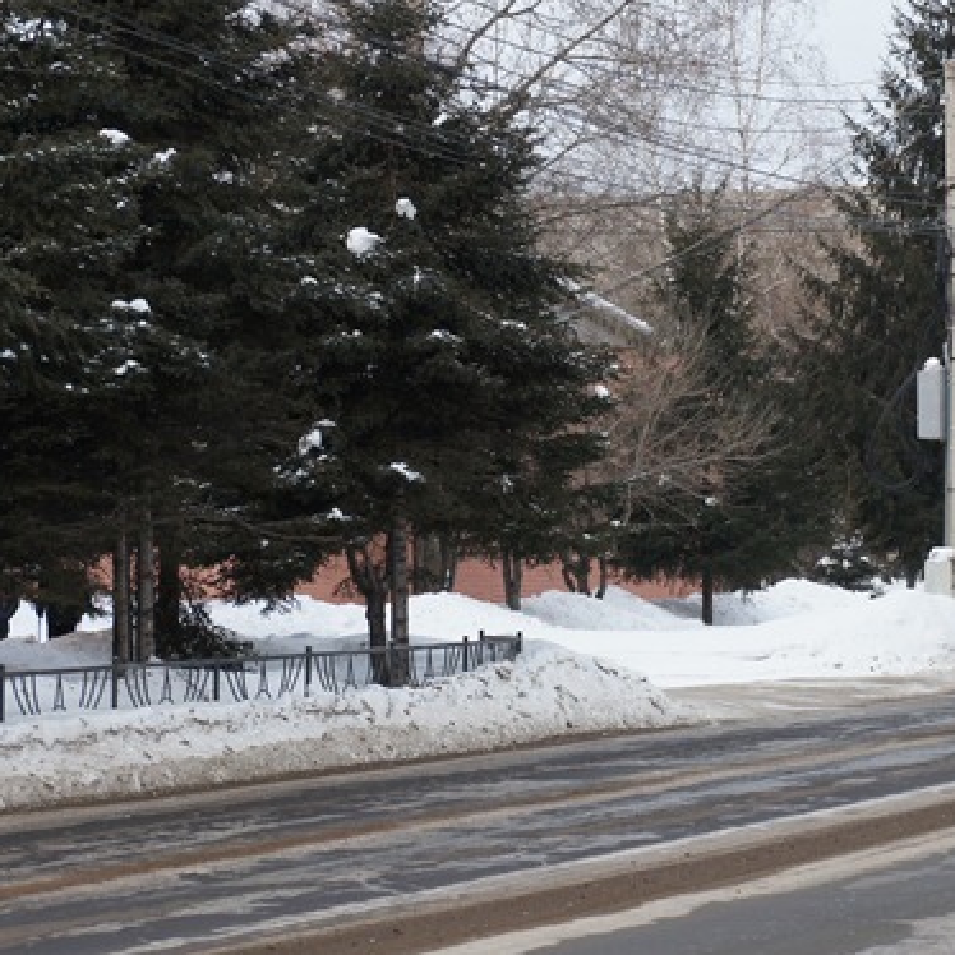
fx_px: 4679
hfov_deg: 11.6
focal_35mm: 150
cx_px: 569
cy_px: 618
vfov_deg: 11.6
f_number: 8
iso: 200
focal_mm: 55
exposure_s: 1/200
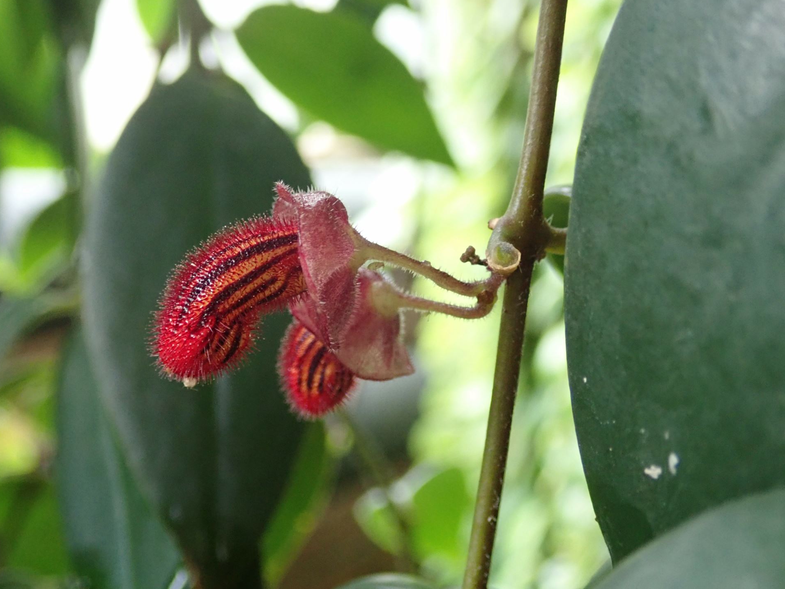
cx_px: 375
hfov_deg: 42.1
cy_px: 298
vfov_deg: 32.2
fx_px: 1020
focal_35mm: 45
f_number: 2.9
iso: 800
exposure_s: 1/160
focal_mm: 7.86
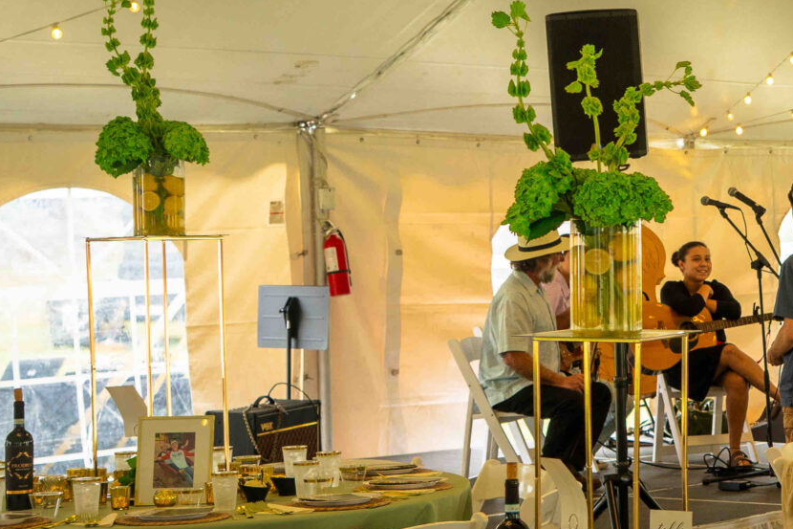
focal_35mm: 108
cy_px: 203
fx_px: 2378
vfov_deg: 12.7
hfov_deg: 17.1
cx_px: 1203
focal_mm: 35
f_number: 3.5
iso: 400
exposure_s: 1/60
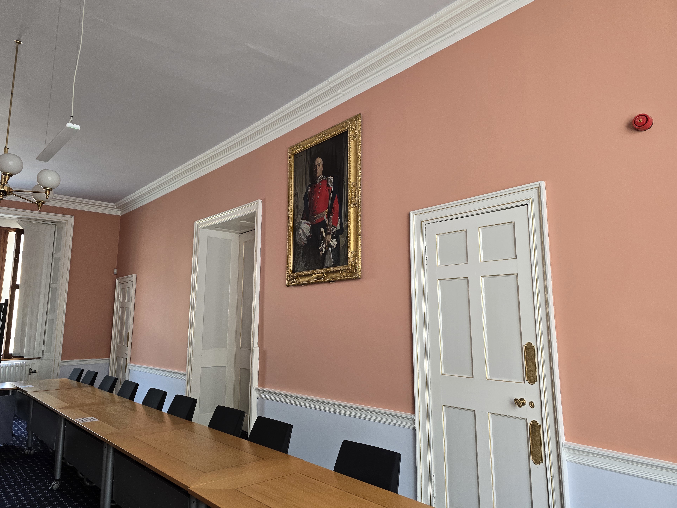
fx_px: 469
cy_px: 251
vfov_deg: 56.8
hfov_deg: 71.6
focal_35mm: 24
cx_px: 324
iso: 200
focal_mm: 6.3
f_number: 1.7
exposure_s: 1/120
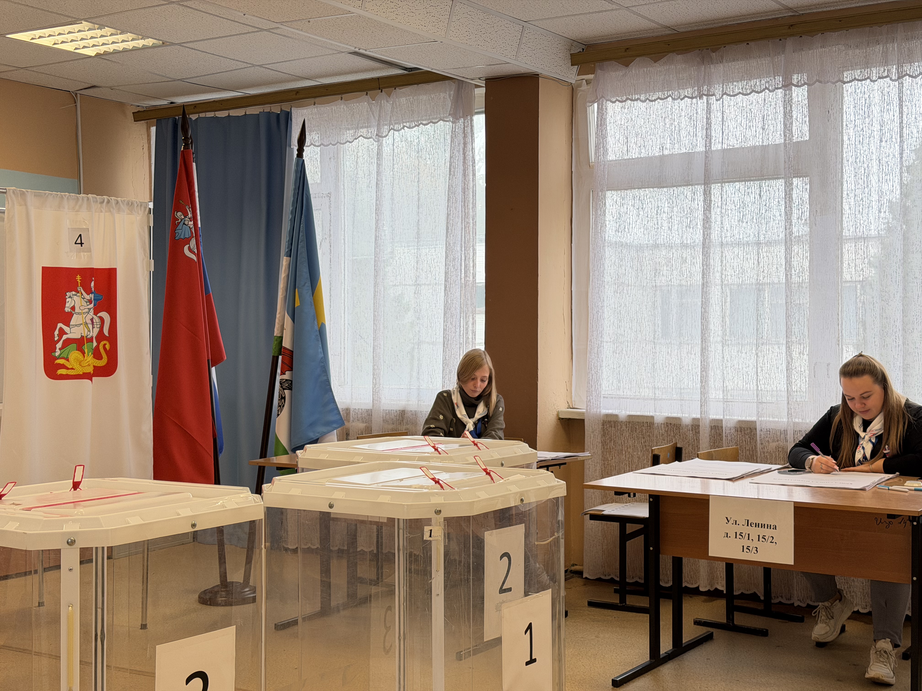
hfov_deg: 39.7
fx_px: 1278
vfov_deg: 30.3
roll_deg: +0.7
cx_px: 461
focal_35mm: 48
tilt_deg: -1.0
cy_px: 346
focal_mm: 6.76
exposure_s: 1/268
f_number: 1.78
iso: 64
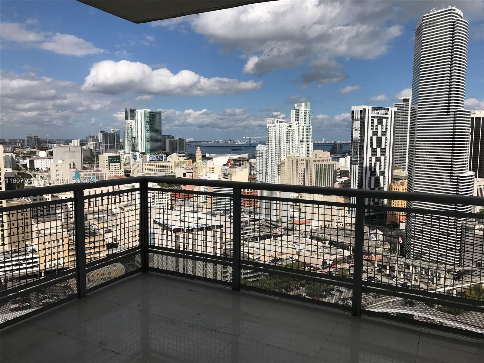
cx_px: 242
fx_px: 391
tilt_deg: -6.7
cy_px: 182
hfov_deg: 63.4
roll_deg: +0.1
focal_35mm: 28
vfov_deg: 49.7
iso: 20
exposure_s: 1/5650
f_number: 1.8
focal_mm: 3.99
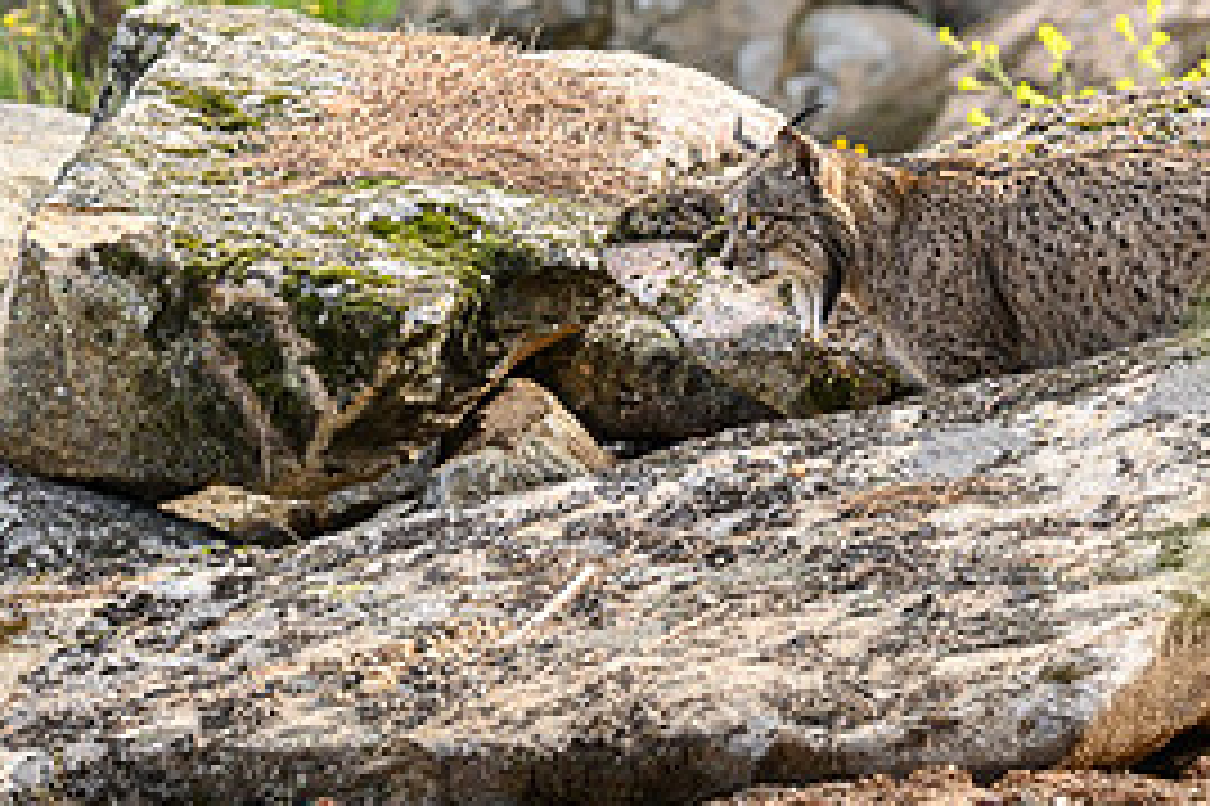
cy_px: 125
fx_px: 15653
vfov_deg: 2.9
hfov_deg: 4.4
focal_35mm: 466
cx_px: 742
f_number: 5
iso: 560
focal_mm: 200
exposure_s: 1/1600
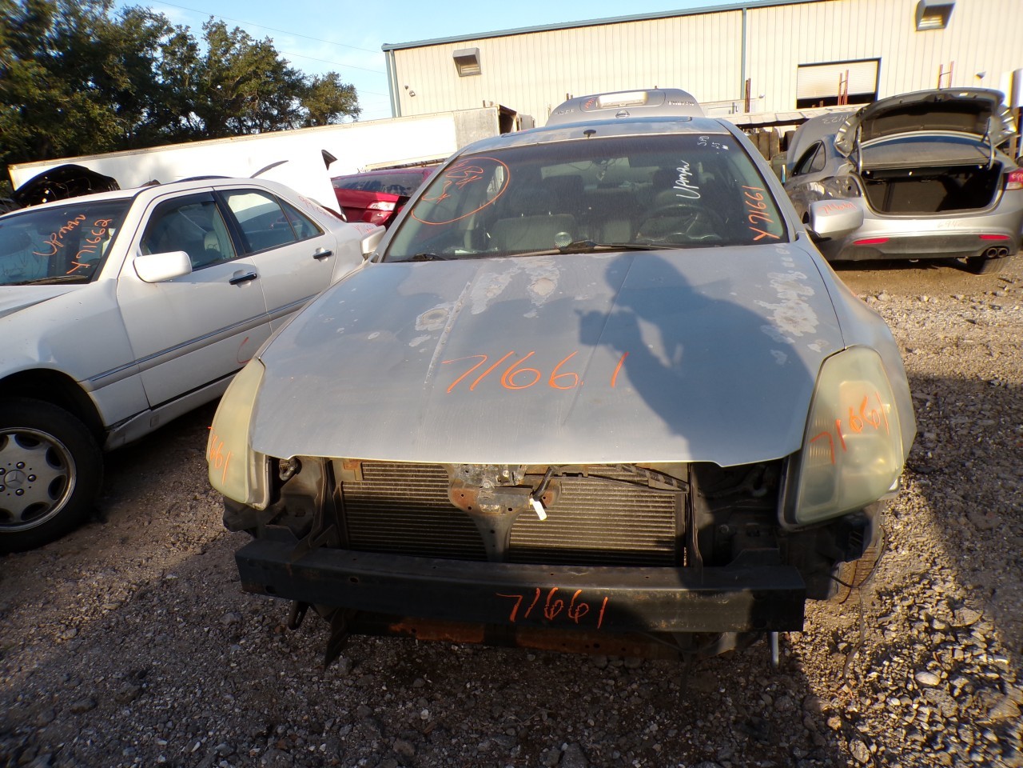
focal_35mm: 24
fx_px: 709
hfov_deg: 71.6
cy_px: 384
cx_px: 512
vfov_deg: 56.8
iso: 100
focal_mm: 4.3
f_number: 4.4
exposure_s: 1/280
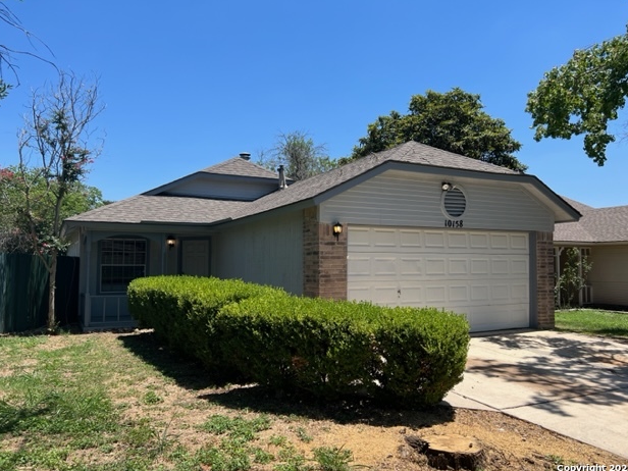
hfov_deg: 65.3
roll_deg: -0.5
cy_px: 241
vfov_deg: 51.4
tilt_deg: +2.6
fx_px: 490
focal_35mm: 27
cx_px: 310
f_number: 1.5
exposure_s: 1/2994
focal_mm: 5.7
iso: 50
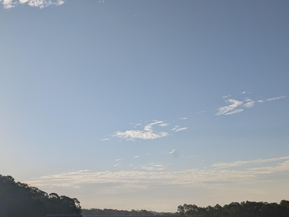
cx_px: 33
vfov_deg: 30.7
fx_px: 393
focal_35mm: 47
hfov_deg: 37.9
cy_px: 146
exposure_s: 1/5682
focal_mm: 6.9
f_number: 1.68
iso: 21
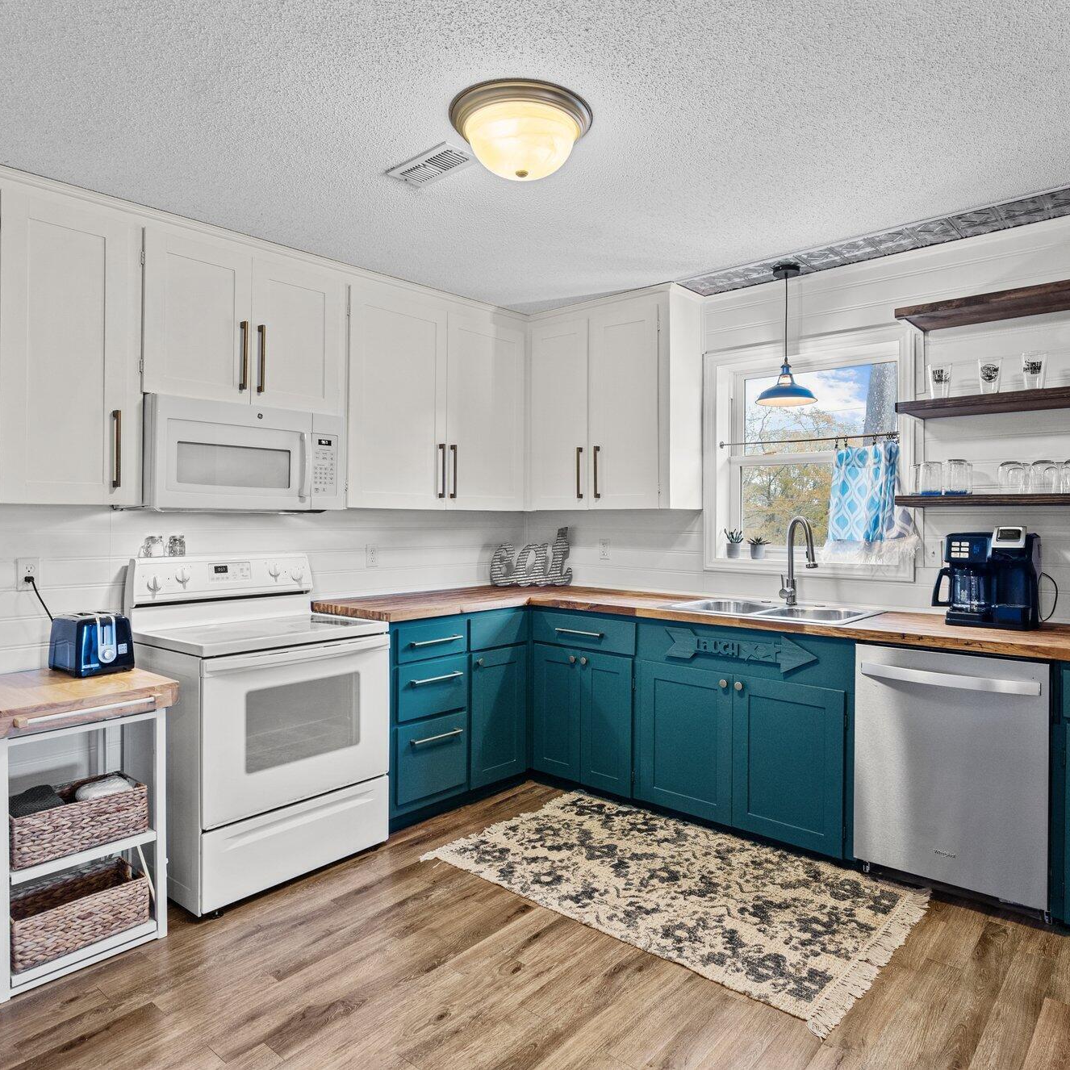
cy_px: 520
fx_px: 734
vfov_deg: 72.1
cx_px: 586
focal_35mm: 21
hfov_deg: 72.0
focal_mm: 16
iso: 400
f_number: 8
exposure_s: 1
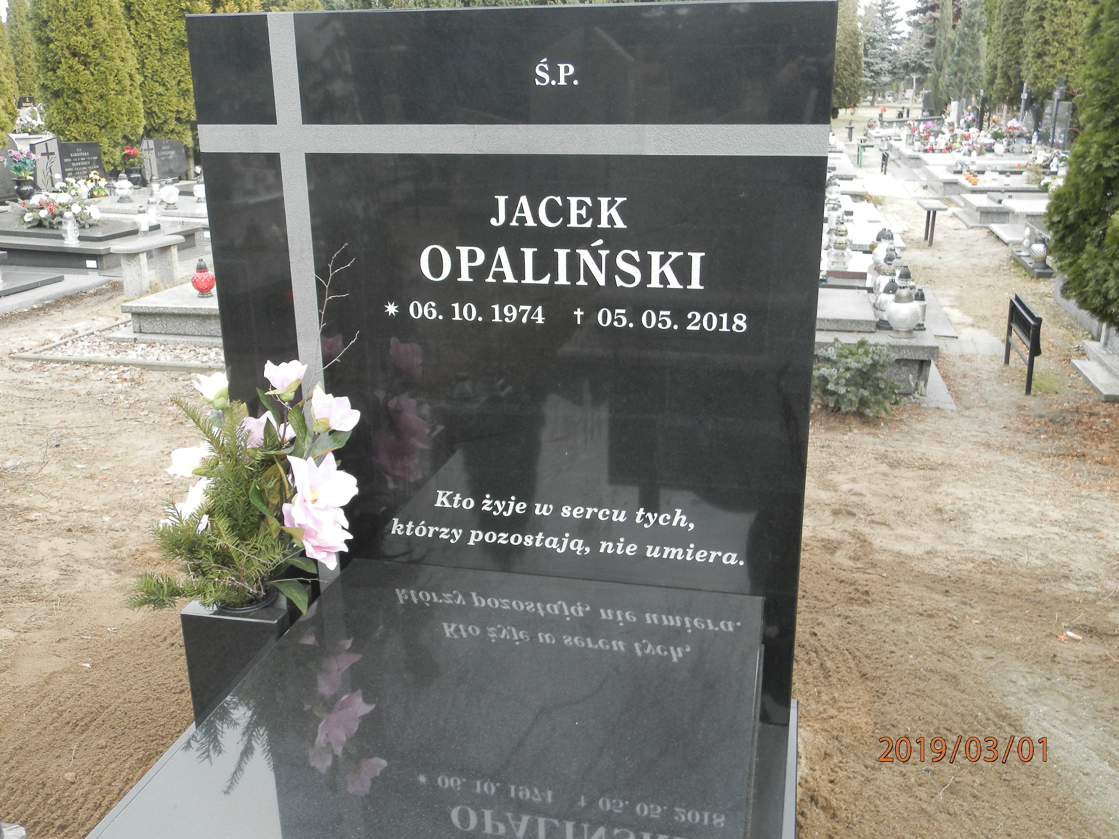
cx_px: 560
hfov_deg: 58.4
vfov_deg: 45.4
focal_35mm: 31
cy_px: 420
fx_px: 1002
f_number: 3.2
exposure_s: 1/80
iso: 80
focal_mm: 5.5
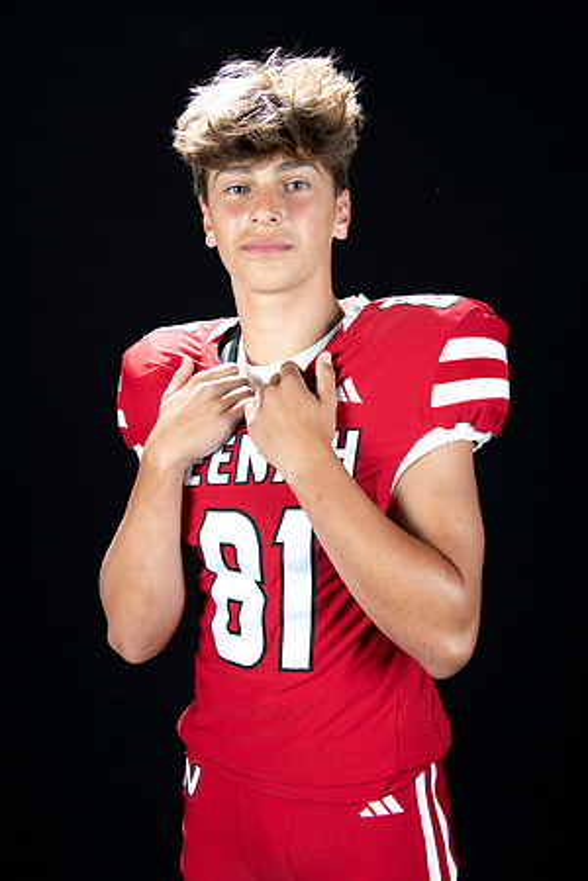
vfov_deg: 36.2
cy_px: 440
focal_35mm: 55
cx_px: 294
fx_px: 1347
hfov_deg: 24.6
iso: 320
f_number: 9
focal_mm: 55
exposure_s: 1/160
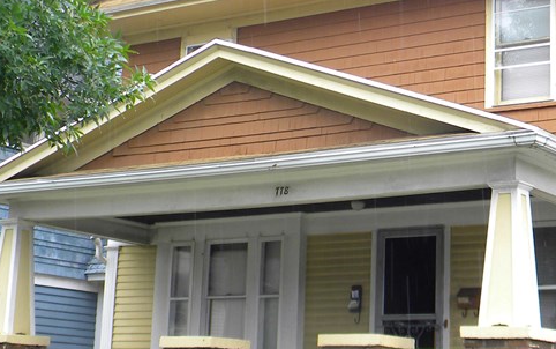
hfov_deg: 25.3
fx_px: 1228
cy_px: 128
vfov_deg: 16.1
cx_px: 390
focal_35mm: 81
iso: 80
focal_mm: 6.4
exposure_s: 1/81.7
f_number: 3.7
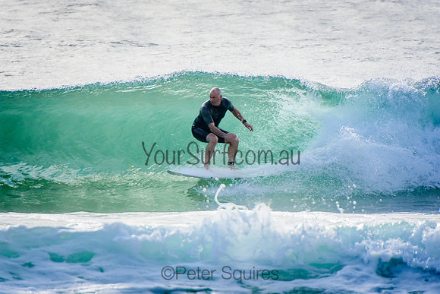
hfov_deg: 3.4
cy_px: 147
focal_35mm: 600
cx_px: 220
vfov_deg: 2.3
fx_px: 7335
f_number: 5.6
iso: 400
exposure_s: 1/2000
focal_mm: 400
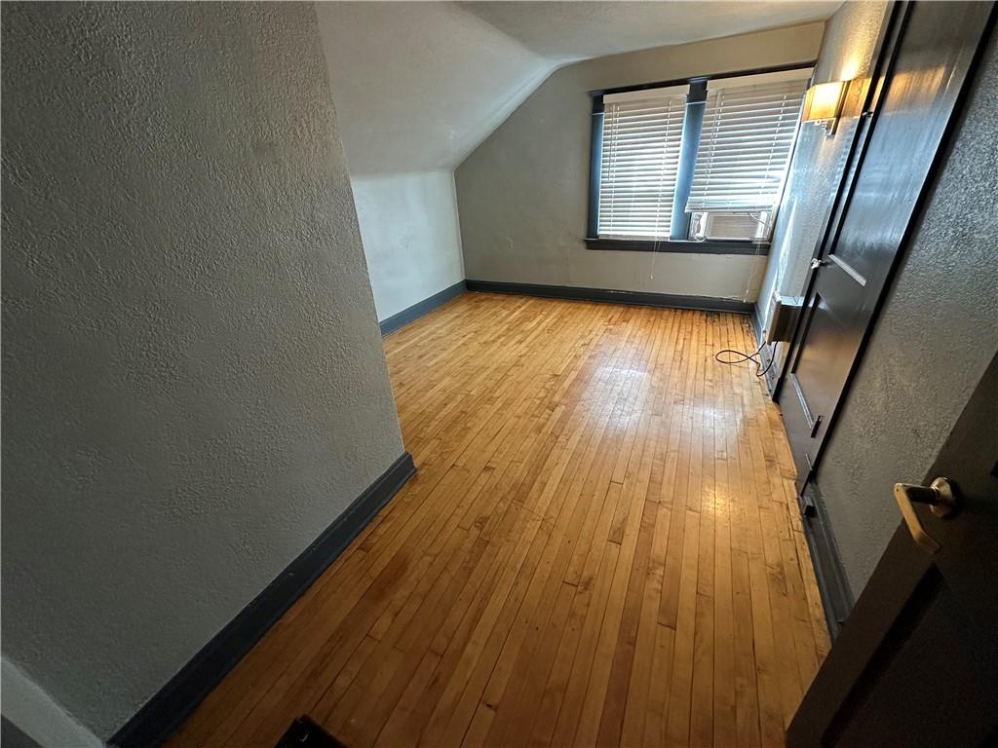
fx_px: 404
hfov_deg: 102.1
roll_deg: +3.1
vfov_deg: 85.7
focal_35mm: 14
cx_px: 499
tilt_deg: -27.5
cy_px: 374
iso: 500
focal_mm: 2.22
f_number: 2.2
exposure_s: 1/60
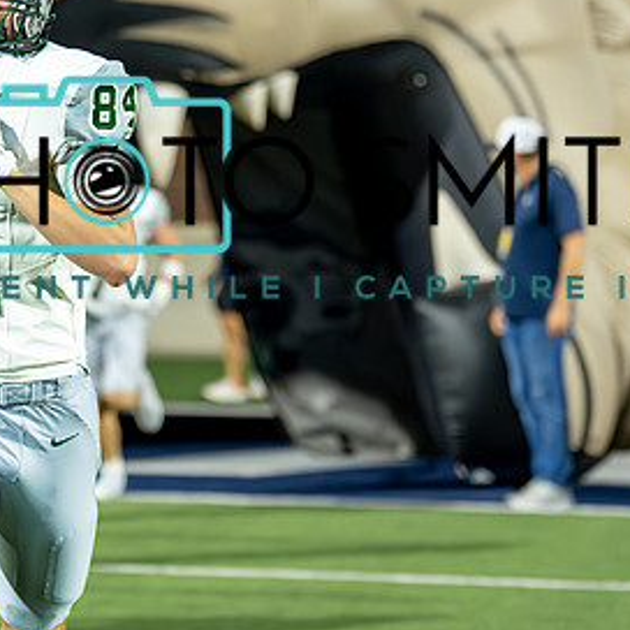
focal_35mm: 239
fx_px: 4921
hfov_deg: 7.3
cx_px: -5
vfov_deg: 7.3
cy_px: 252
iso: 3200
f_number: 2.8
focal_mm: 105
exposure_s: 1/1600
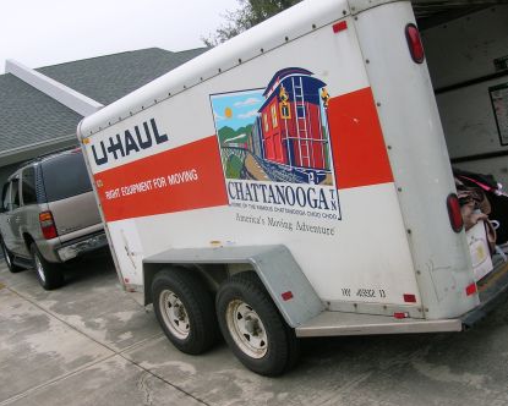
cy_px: 205
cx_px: 234
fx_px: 541
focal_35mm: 36
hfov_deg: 50.2
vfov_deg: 41.2
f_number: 4.9
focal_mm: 5.7
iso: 50
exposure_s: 1/146
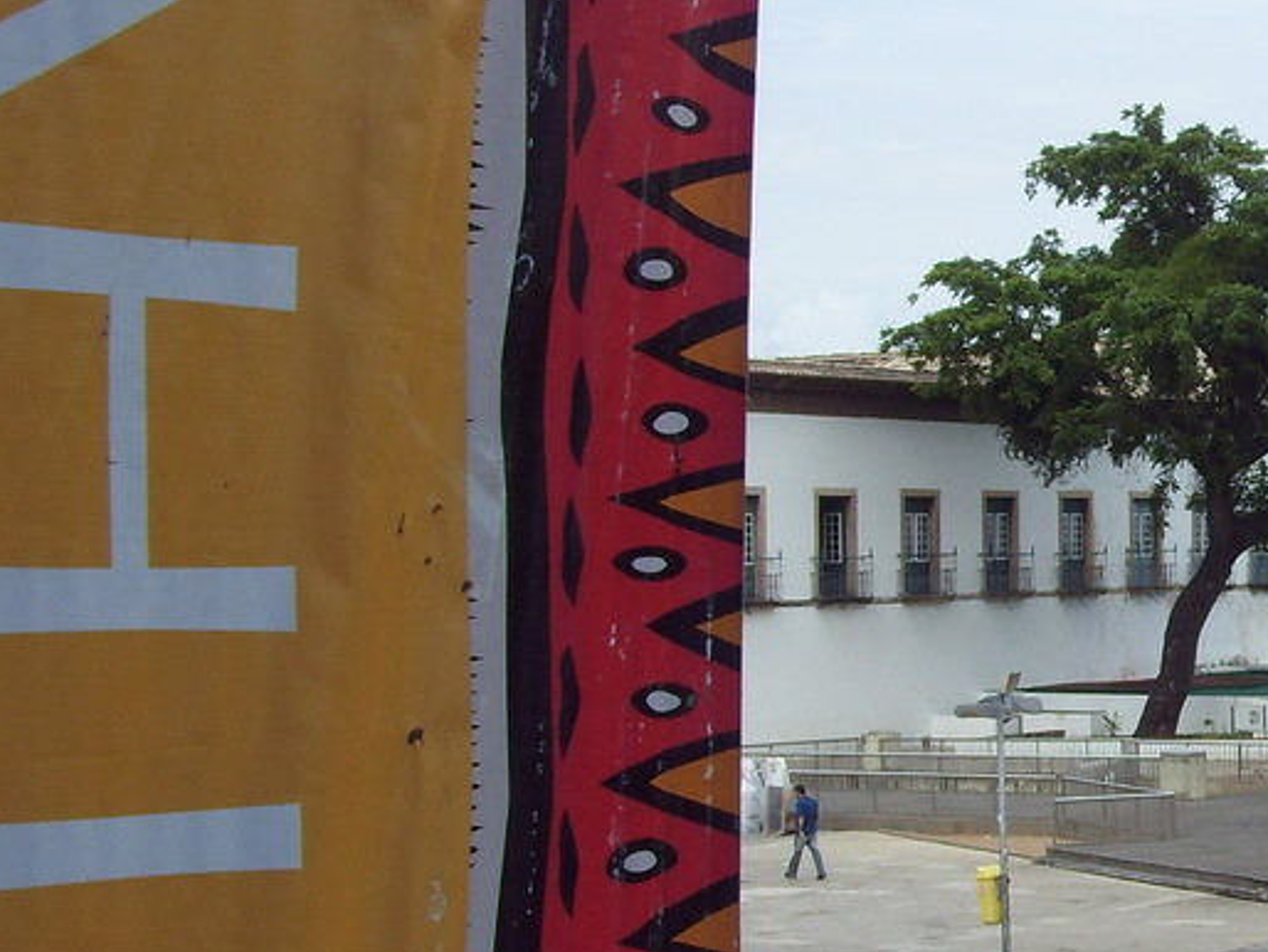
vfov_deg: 16.2
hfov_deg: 20.8
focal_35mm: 91
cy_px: 518
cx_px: 1273
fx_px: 3335
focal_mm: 6.6
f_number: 6.2
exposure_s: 1/350
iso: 80
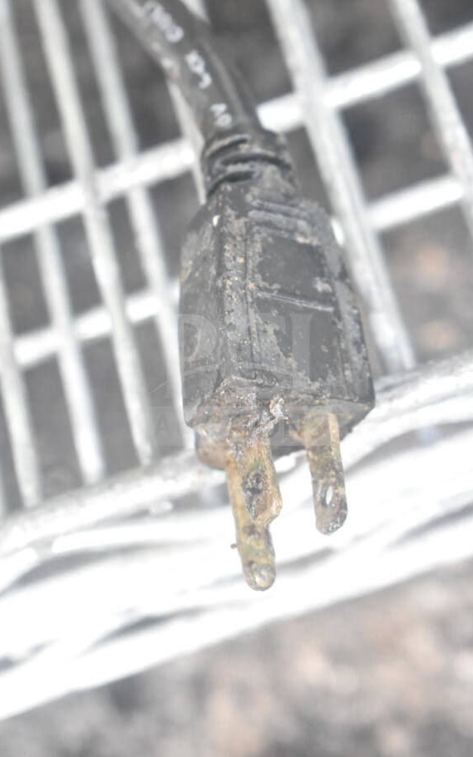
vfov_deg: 24.5
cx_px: 238
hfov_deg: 15.5
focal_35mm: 85
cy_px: 379
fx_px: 1743
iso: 1600
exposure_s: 1/200
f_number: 7.1
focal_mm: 55
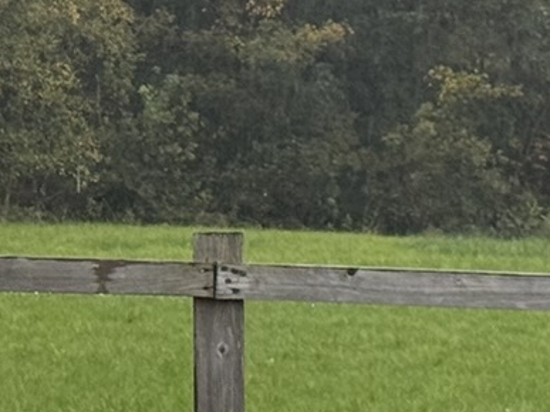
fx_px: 4034
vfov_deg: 5.8
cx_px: -82
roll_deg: +0.3
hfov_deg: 7.7
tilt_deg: -1.1
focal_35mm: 254
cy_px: 23
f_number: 1.78
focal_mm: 6.76
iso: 100
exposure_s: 1/95
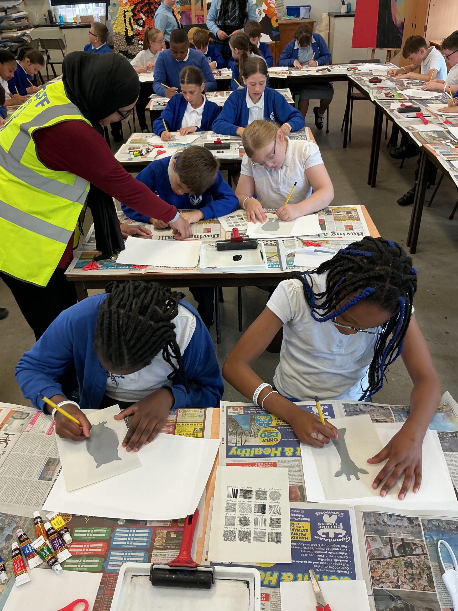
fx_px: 512
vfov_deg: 61.7
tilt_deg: -34.5
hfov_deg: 48.2
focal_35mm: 29
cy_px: 306
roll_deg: +3.5
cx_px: 229
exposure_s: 1/60
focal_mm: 3
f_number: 1.8
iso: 64
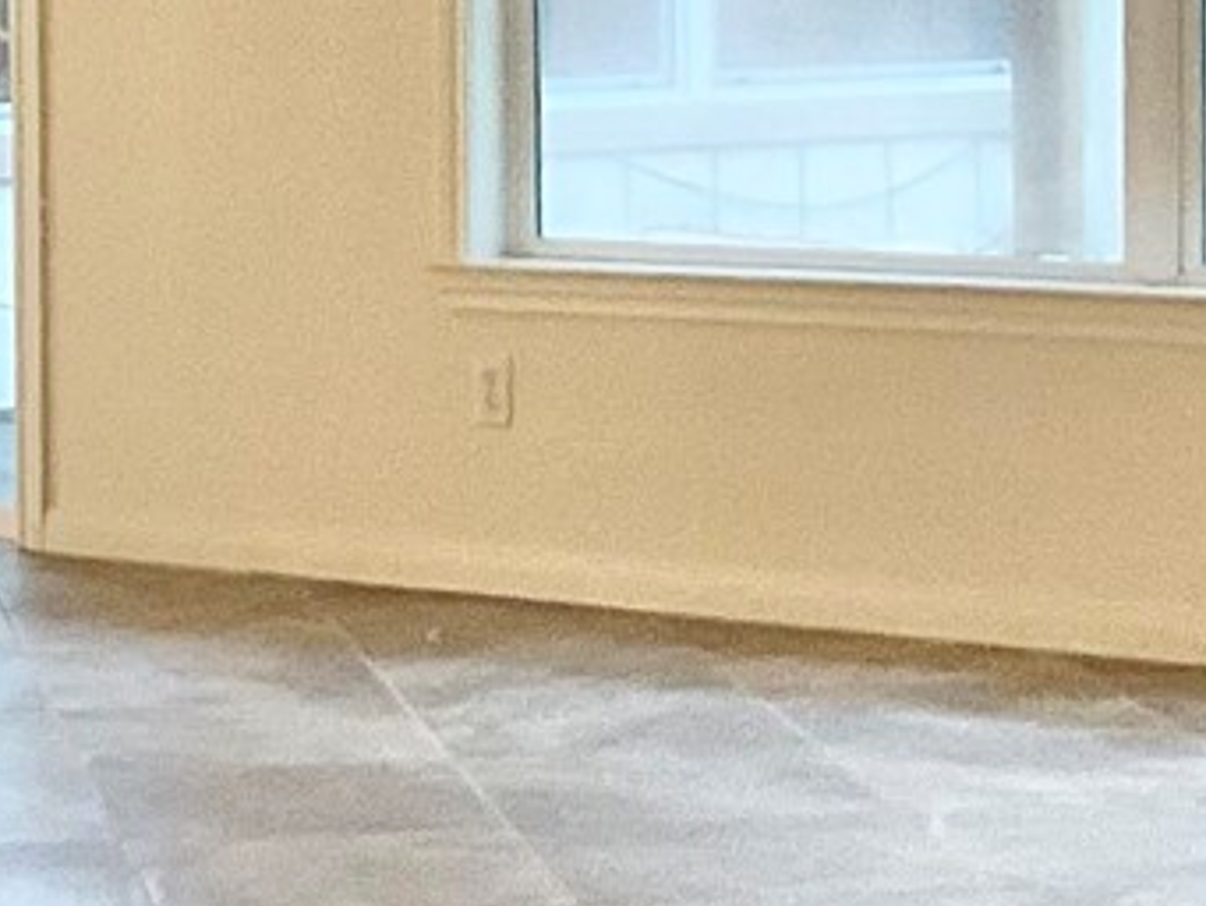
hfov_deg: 11.2
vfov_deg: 8.5
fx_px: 6064
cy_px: 78
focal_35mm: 174
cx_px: -219
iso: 200
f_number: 1.8
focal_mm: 3
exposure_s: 1/60
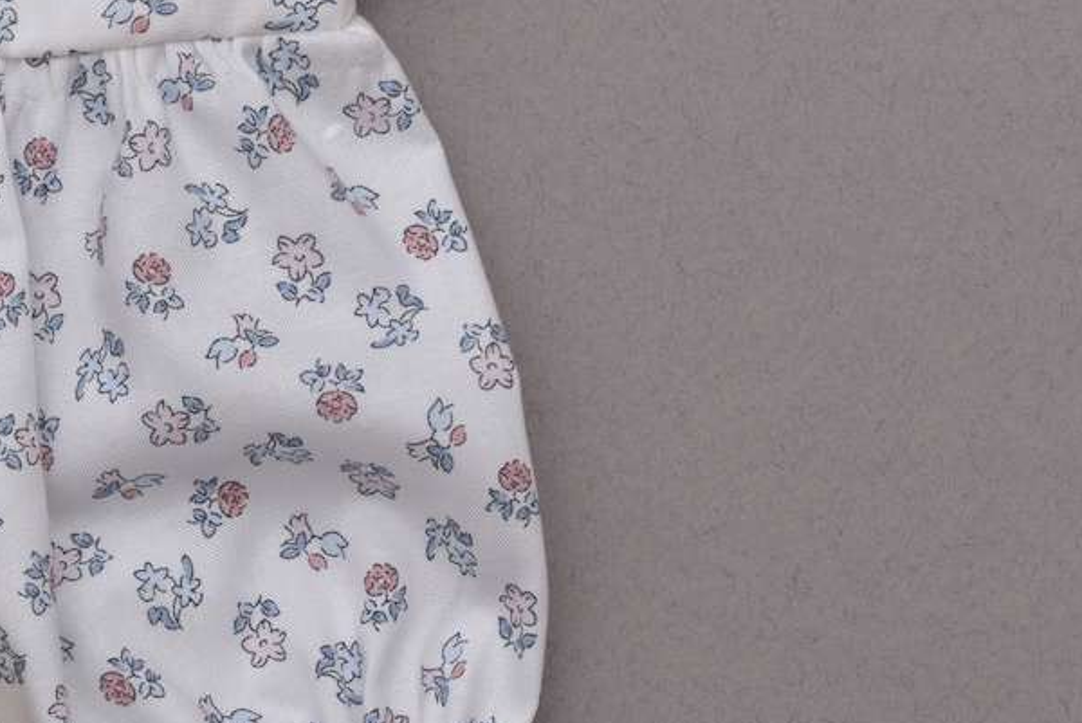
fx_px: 3850
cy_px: 266
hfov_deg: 15.7
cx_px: -38
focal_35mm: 128
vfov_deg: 10.7
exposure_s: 1/125
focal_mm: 40
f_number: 8
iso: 100
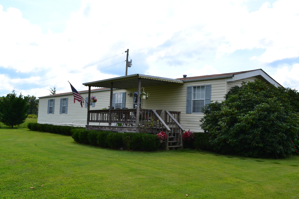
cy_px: 100
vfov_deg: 36.9
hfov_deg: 53.1
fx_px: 299
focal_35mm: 36
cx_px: 150
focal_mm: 24
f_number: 11
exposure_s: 1/400
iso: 400
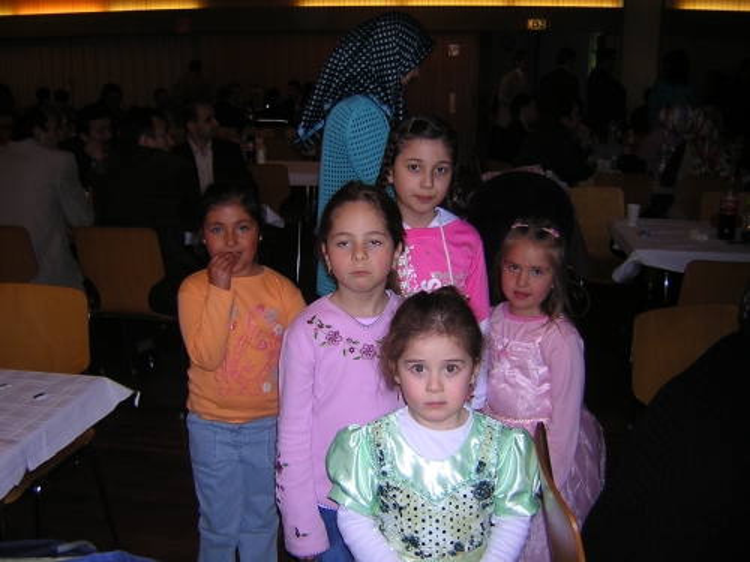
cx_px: 375
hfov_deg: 51.4
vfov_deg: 39.7
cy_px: 281
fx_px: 780
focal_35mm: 36
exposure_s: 1/60.1
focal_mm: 4.7
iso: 100
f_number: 2.6
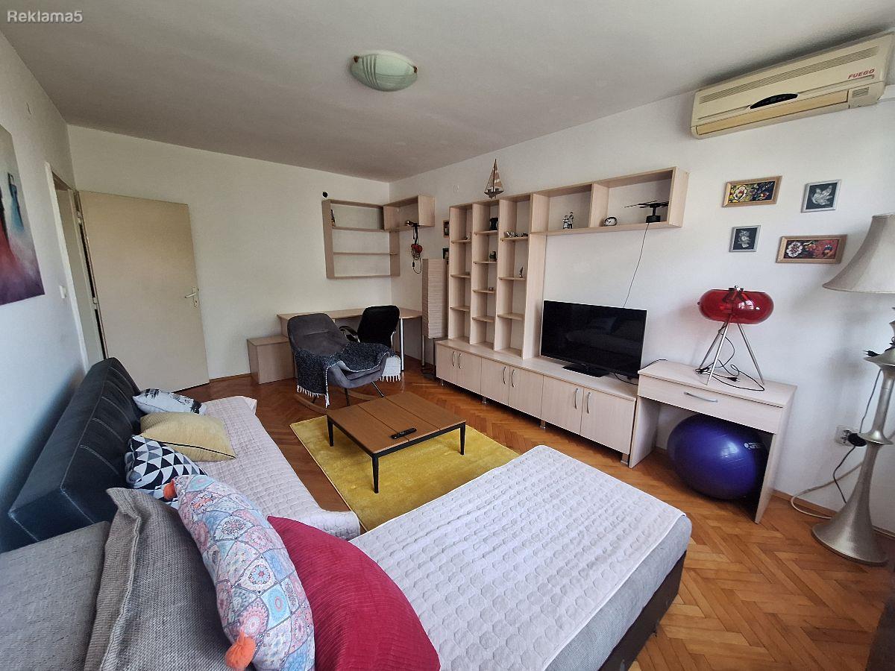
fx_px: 336
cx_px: 448
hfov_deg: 106.2
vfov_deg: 89.9
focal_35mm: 13
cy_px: 336
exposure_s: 1/33
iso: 160
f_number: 2.2
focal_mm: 1.74
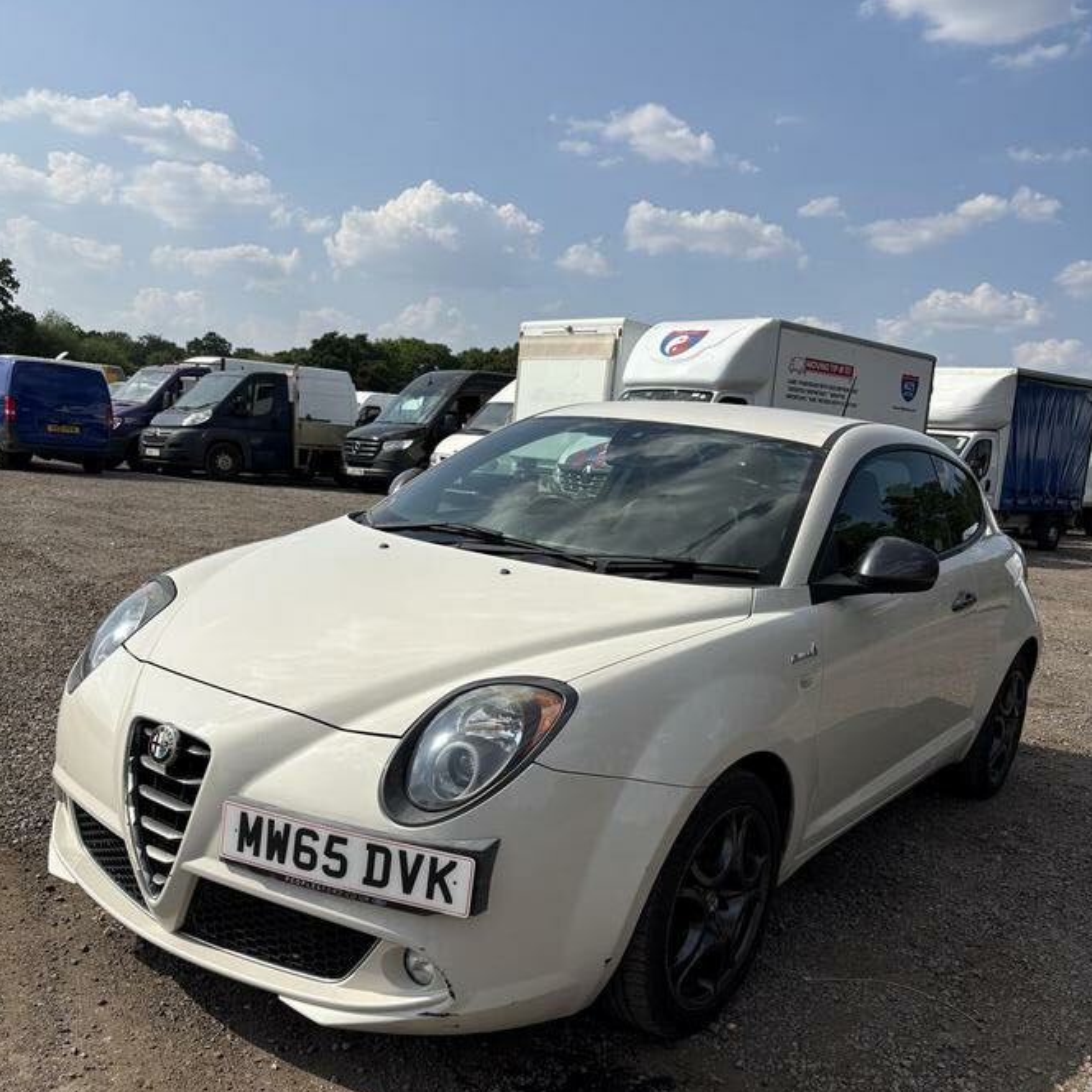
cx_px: 544
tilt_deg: -10.0
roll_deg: -3.6
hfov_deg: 52.5
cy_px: 653
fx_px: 1106
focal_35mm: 31
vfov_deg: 52.2
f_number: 1.6
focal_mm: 5.96
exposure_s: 1/6993
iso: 50
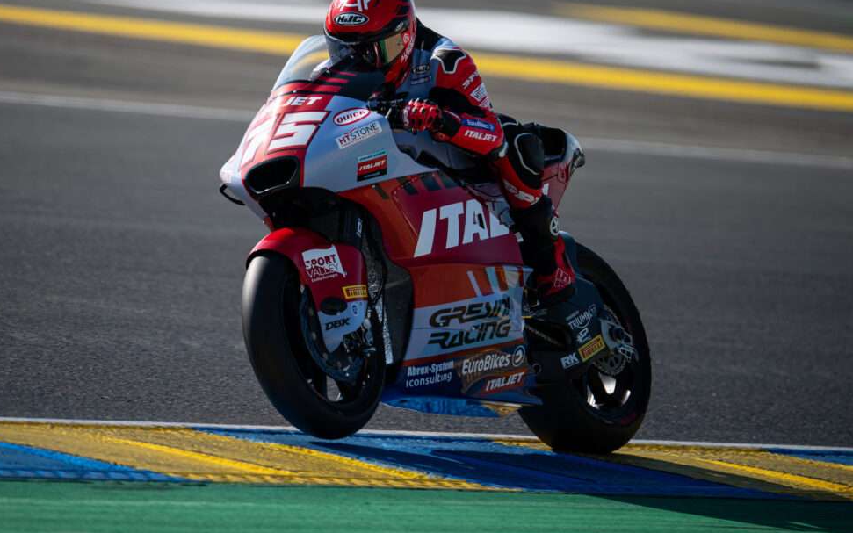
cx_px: 442
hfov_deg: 4.1
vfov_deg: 2.5
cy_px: 216
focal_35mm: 518
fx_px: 12043
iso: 200
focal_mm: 400
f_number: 4.5
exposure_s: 1/2500
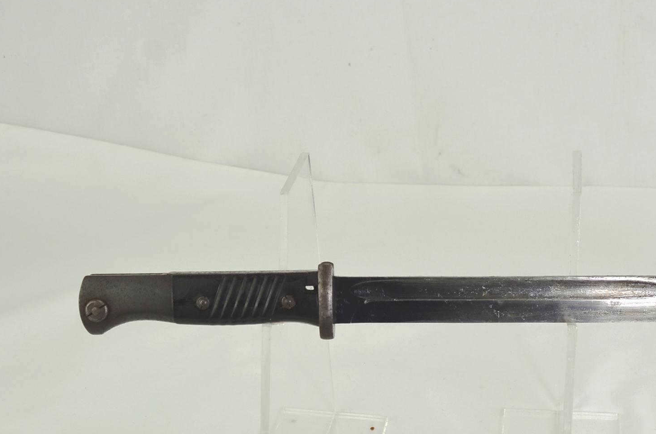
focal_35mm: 66
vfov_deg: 20.4
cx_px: 402
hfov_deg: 30.5
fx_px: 1200
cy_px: 326
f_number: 6.3
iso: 200
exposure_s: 1/160
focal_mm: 26
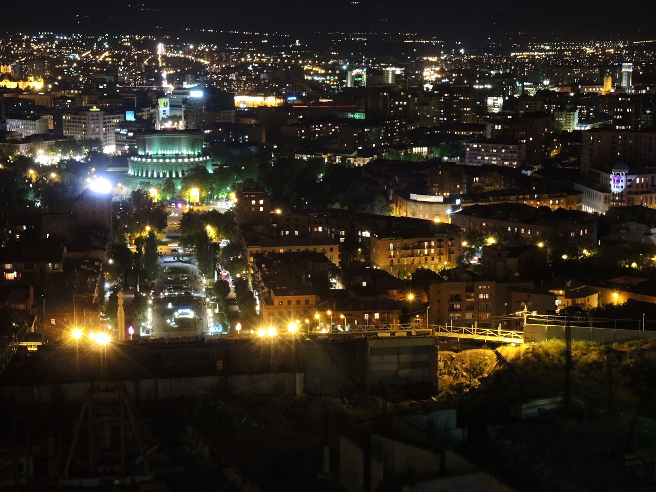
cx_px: 348
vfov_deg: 22.2
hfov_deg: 29.4
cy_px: 216
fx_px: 1251
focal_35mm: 66
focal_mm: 12.5
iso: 800
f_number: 2.8
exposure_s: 1/2
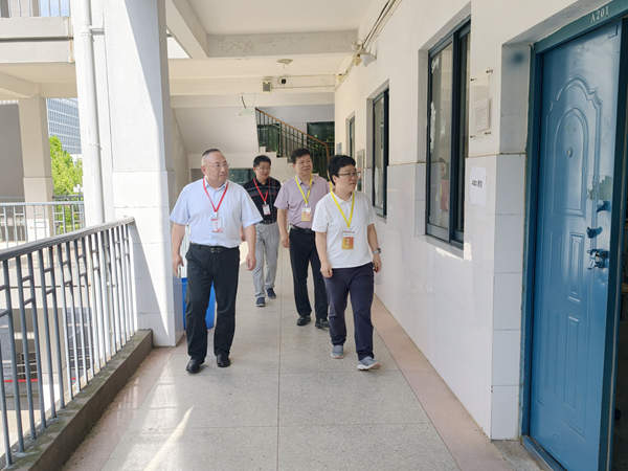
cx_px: 314
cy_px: 236
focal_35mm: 24
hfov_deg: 71.6
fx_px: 435
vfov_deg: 56.8
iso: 72
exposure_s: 1/5988
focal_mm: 7
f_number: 1.57
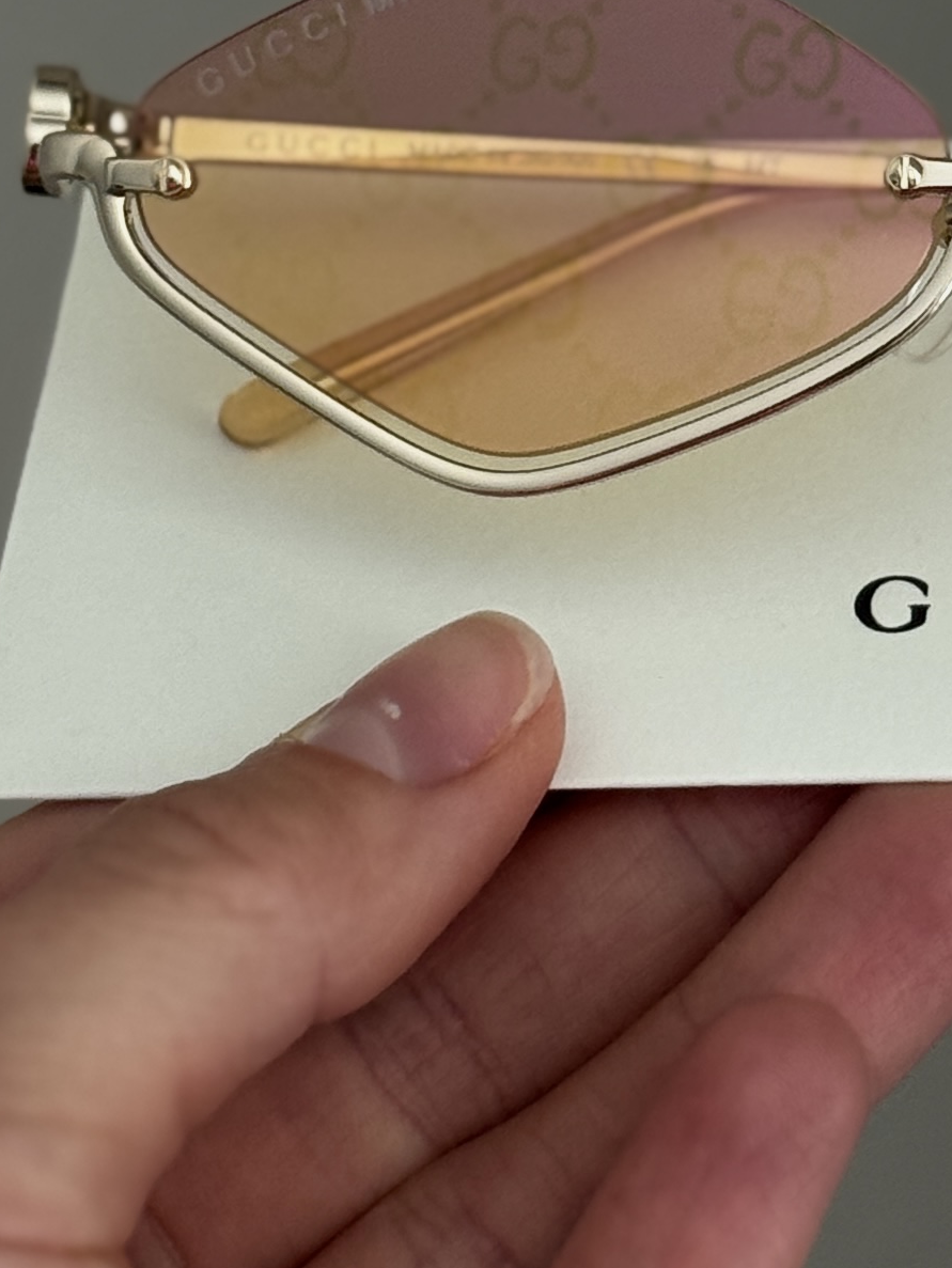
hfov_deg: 9.0
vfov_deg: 12.0
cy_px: 62
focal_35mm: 163
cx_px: 1057
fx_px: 5974
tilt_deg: -30.5
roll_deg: +3.6
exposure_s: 1/120
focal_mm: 6.76
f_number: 1.78
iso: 100
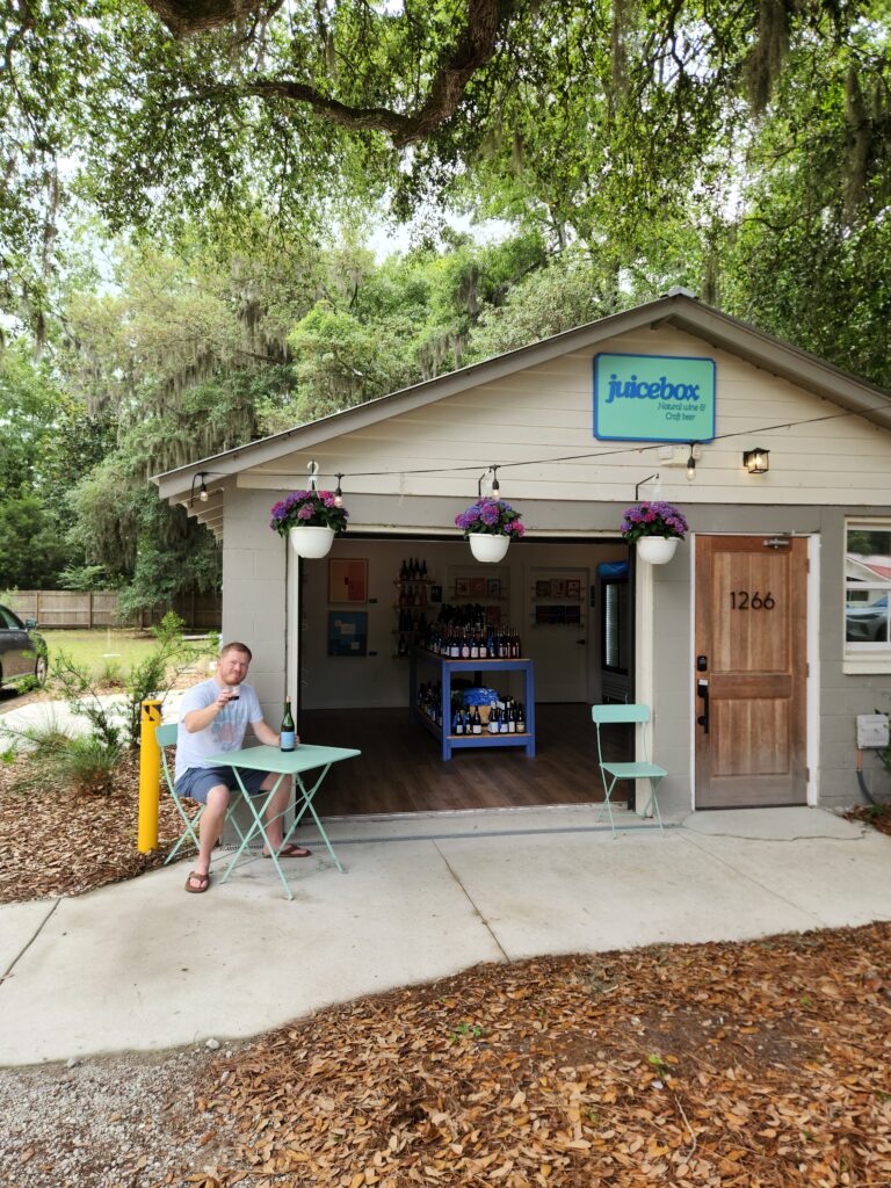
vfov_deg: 73.9
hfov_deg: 58.9
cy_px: 594
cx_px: 446
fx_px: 789
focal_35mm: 23
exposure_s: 1/251
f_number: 1.8
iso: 20
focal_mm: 5.4
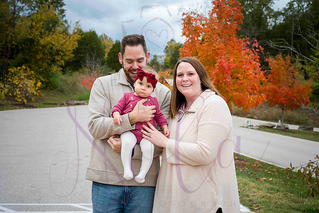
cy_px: 106
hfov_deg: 38.9
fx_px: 452
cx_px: 160
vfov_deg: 26.5
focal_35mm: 51
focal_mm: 51
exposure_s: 1/640
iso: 400
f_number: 6.3
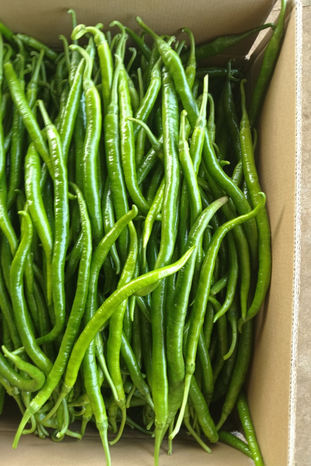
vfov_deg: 63.6
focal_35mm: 29
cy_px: 229
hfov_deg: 44.9
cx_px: 135
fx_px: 376
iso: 104
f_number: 2.2
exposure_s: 1/33.3
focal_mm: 3.66
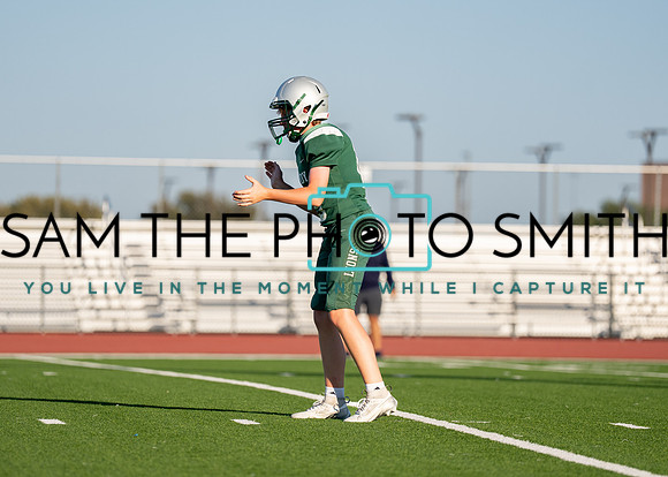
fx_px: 4150
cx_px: 318
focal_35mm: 219
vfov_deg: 6.6
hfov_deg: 9.2
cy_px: 224
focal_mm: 168
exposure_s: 1/4000
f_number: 2.8
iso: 200
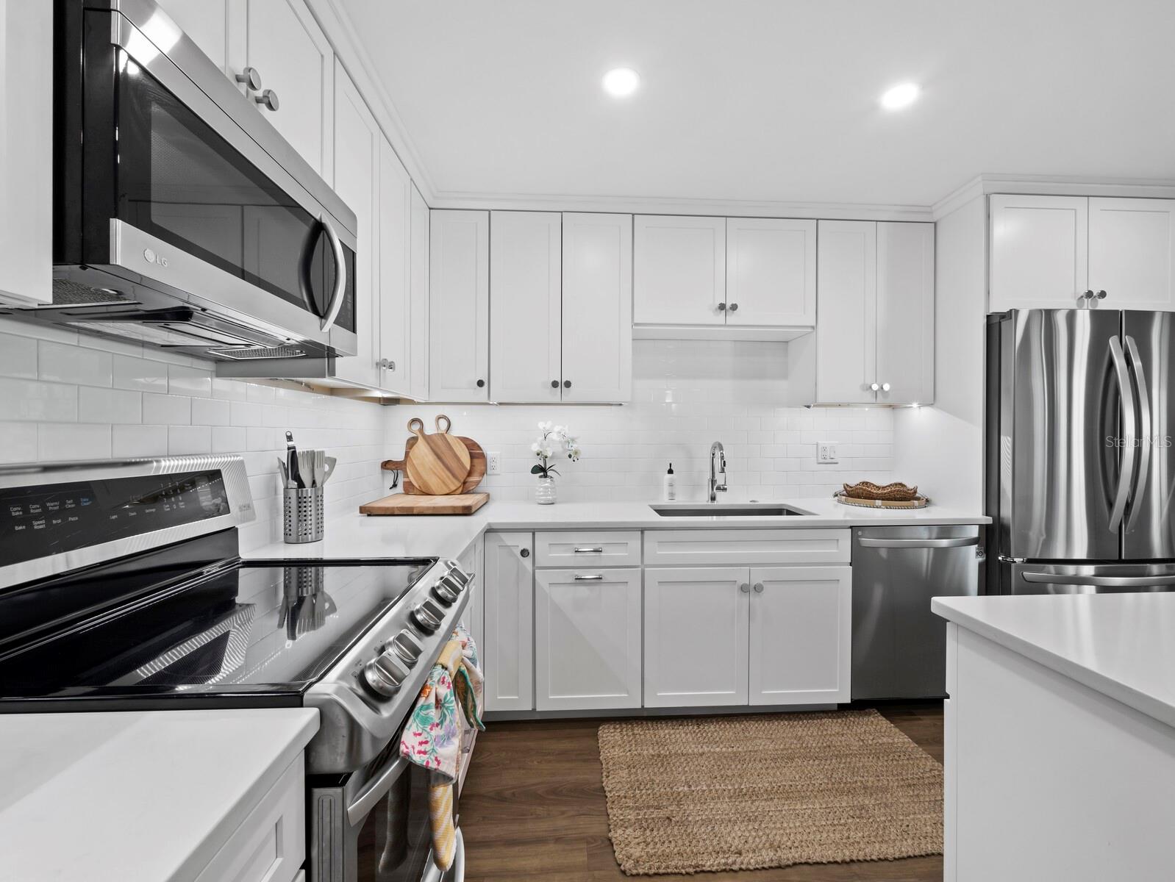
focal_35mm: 14
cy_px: 441
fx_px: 475
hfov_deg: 102.0
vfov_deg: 85.7
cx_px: 588
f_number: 11
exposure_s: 1/3
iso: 400
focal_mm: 7
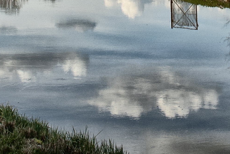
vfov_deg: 10.1
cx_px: 161
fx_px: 825
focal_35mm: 129
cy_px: -126
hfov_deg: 15.8
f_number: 8
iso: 200
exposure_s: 1/500
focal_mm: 22
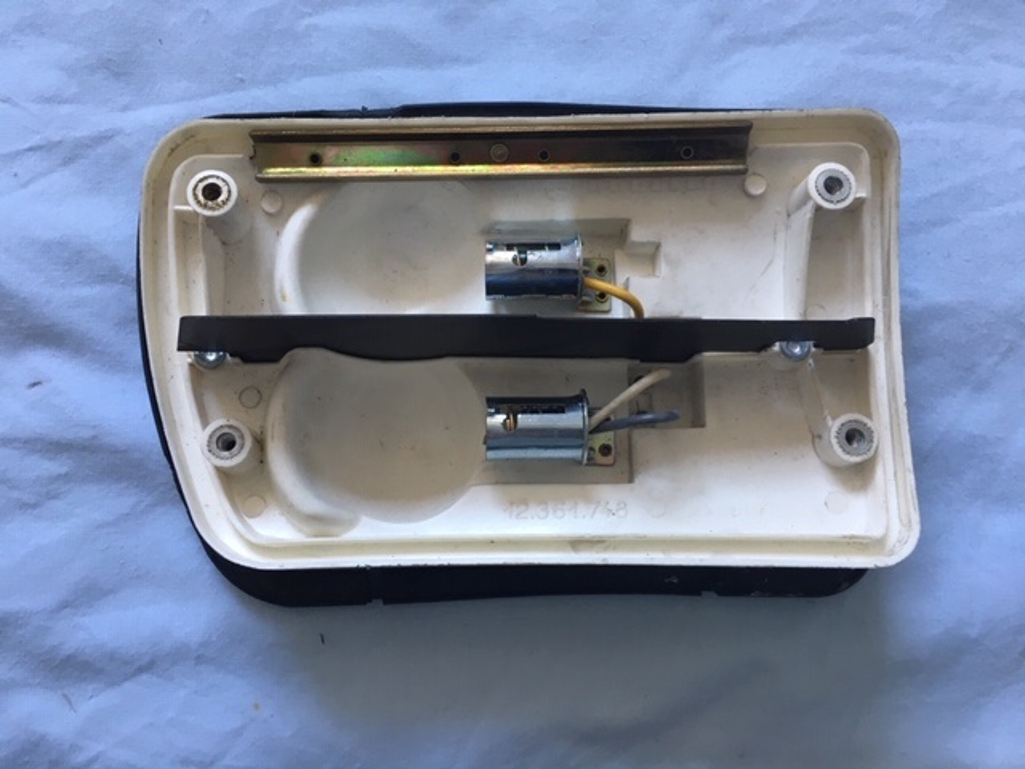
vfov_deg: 48.2
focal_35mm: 29
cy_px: 384
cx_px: 512
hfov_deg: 61.7
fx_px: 859
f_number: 2.2
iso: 64
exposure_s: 1/33
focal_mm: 4.15
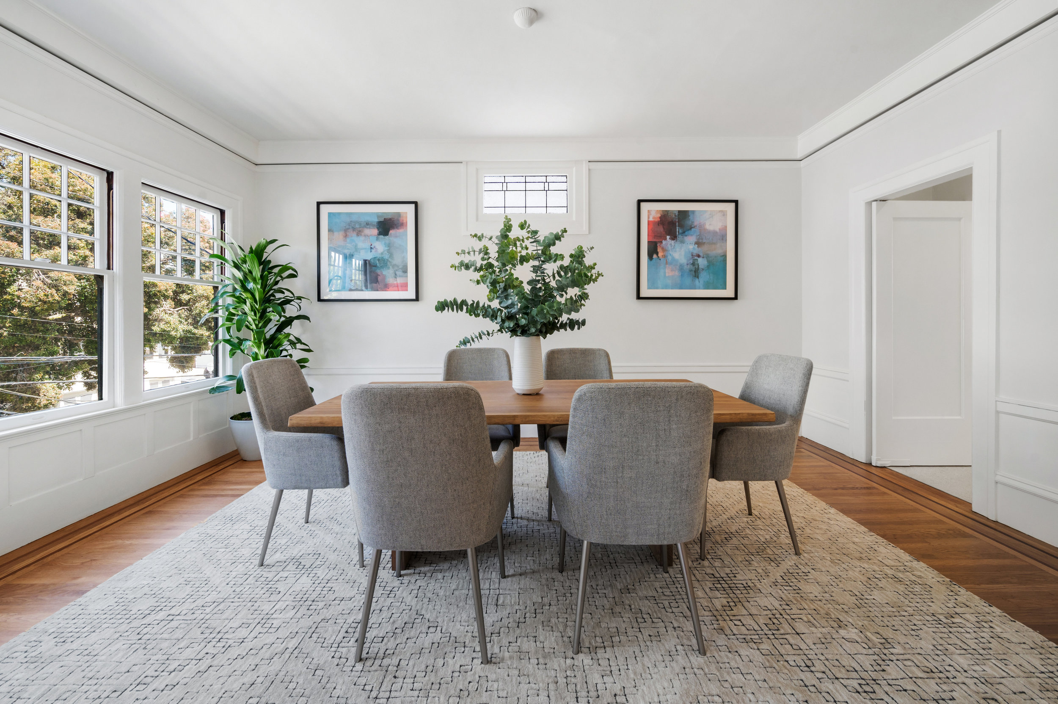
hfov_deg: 104.3
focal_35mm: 14
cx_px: 529
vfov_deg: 81.1
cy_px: 352
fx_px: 411
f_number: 9
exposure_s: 1/10
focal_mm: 14
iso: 400
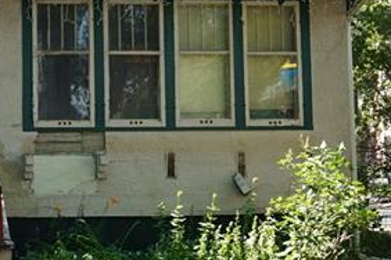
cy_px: 113
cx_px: 2
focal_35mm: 87
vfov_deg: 15.7
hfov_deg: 22.5
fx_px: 945
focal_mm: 16
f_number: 5.6
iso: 100
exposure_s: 1/60
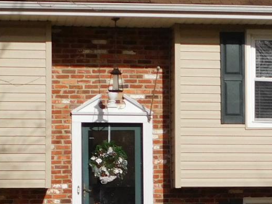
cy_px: 145
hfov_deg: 11.1
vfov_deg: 8.4
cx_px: 219
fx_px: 1391
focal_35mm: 177
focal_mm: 8
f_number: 7.4
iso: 125
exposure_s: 1/500
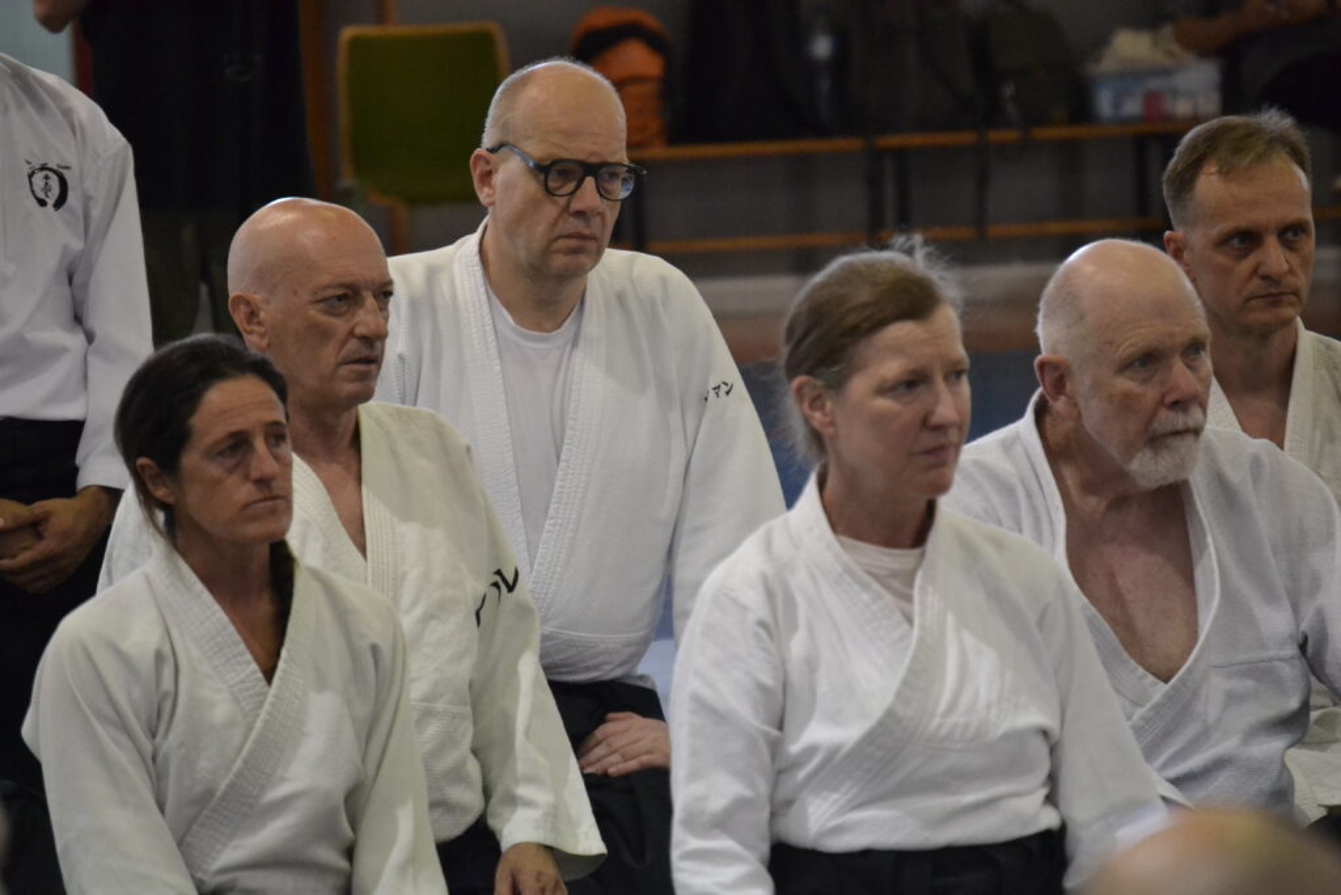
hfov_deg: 7.4
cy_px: 448
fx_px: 10338
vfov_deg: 5.0
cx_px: 670
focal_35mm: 278
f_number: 5.6
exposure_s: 1/200
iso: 3200
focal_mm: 185
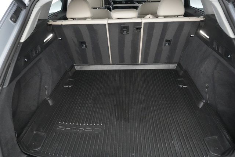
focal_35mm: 28
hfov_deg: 65.5
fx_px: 183
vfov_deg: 46.4
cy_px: 78
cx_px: 118
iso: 10000
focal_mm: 28
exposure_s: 1/125
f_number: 4.5
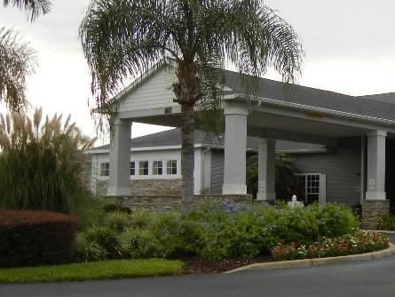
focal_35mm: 69
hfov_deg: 26.2
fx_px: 788
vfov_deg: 21.3
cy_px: 182
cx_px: 425
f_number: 3.5
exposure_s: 1/610
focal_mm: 5.4
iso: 160
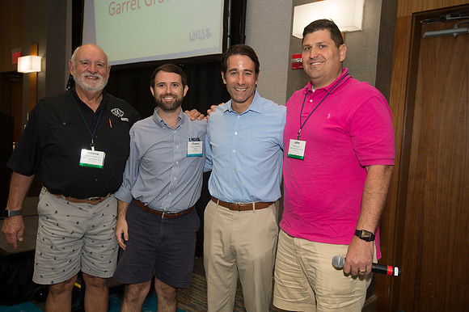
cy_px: 156
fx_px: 391
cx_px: 234
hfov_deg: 62.0
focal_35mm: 30
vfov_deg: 43.6
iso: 1250
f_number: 5.6
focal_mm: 30
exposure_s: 1/250
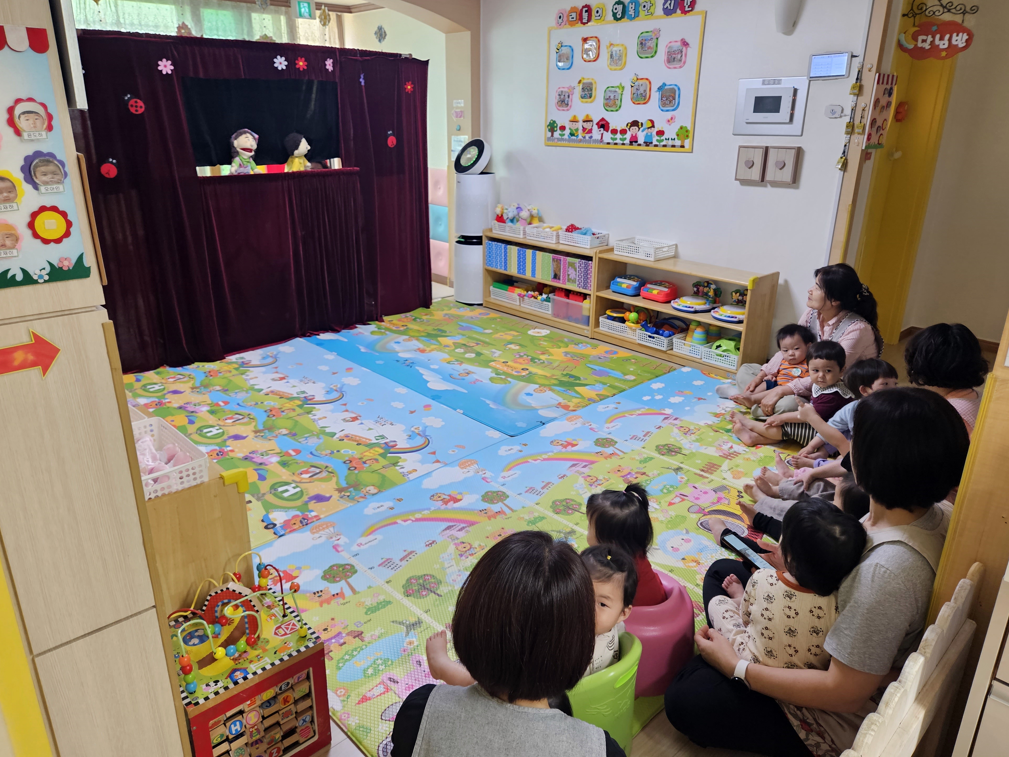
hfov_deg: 71.6
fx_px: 700
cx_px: 505
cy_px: 362
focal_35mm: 24
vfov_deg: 56.8
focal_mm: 5.4
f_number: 1.8
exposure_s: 1/120
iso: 320
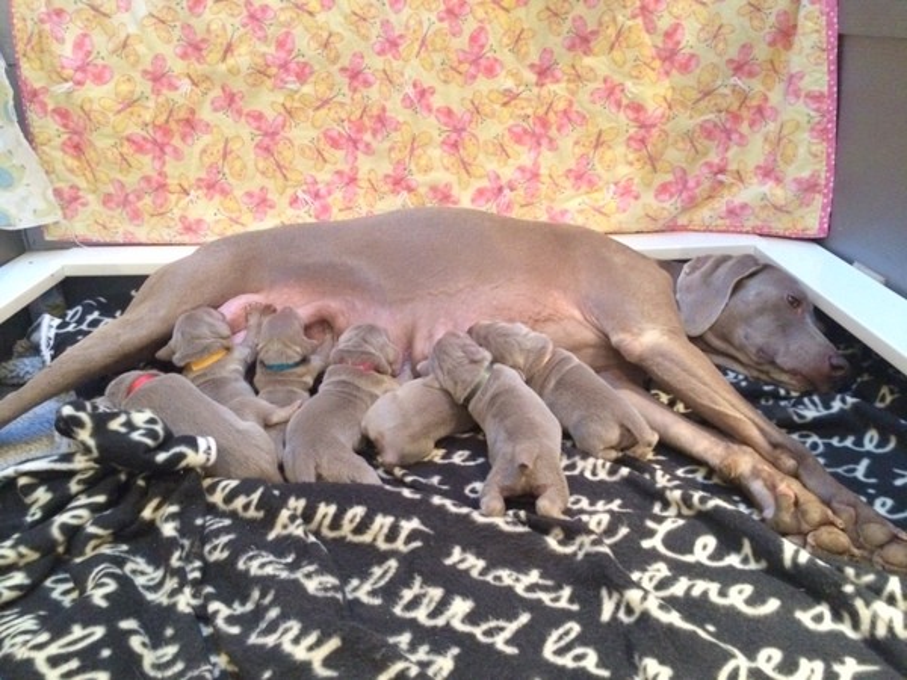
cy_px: 340
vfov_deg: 46.8
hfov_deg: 60.0
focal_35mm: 30
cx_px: 454
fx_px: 786
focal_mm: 4.12
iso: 500
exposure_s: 1/15
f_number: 2.2
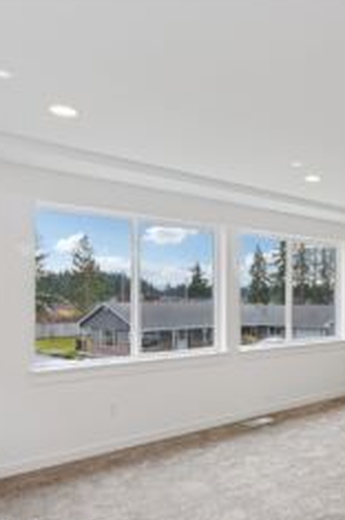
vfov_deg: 63.6
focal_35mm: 29
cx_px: 358
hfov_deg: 38.8
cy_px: 282
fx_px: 418
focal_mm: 17
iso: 400
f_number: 8
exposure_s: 1/60
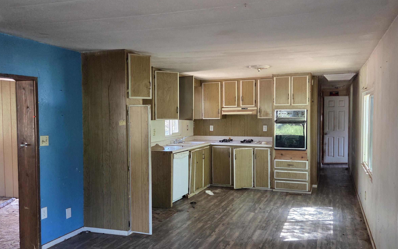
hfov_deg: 61.2
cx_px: 202
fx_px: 336
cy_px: 134
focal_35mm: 31
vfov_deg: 40.6
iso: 640
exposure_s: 1/120
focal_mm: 5.4
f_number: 1.8
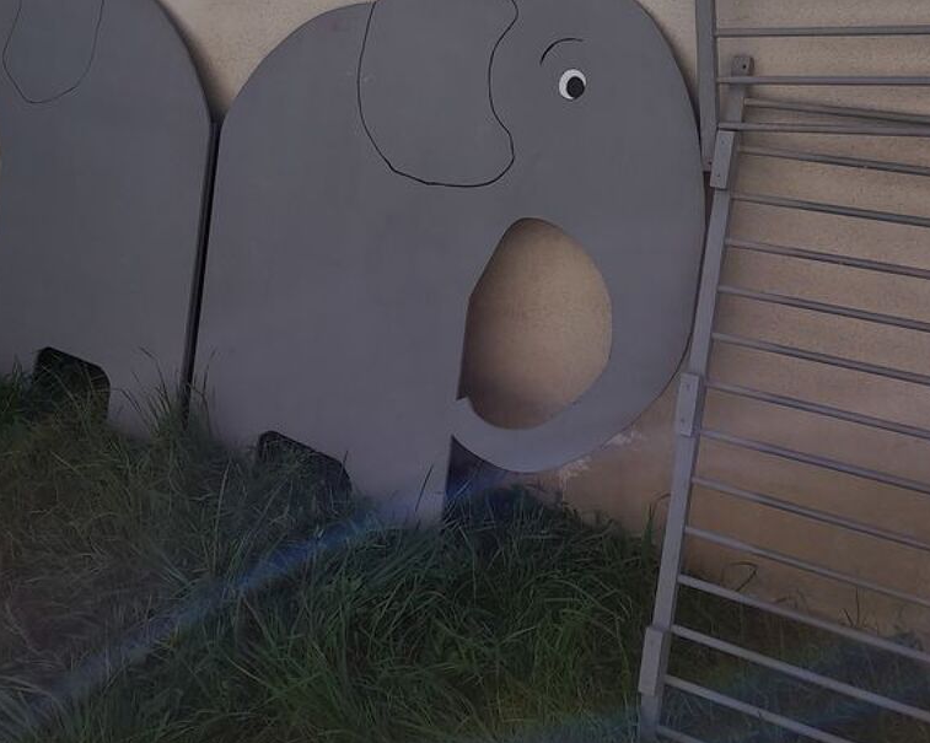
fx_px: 1183
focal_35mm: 43
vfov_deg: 33.7
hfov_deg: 42.8
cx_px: 391
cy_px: 130
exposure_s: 1/343
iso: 20
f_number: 2
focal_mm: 4.6
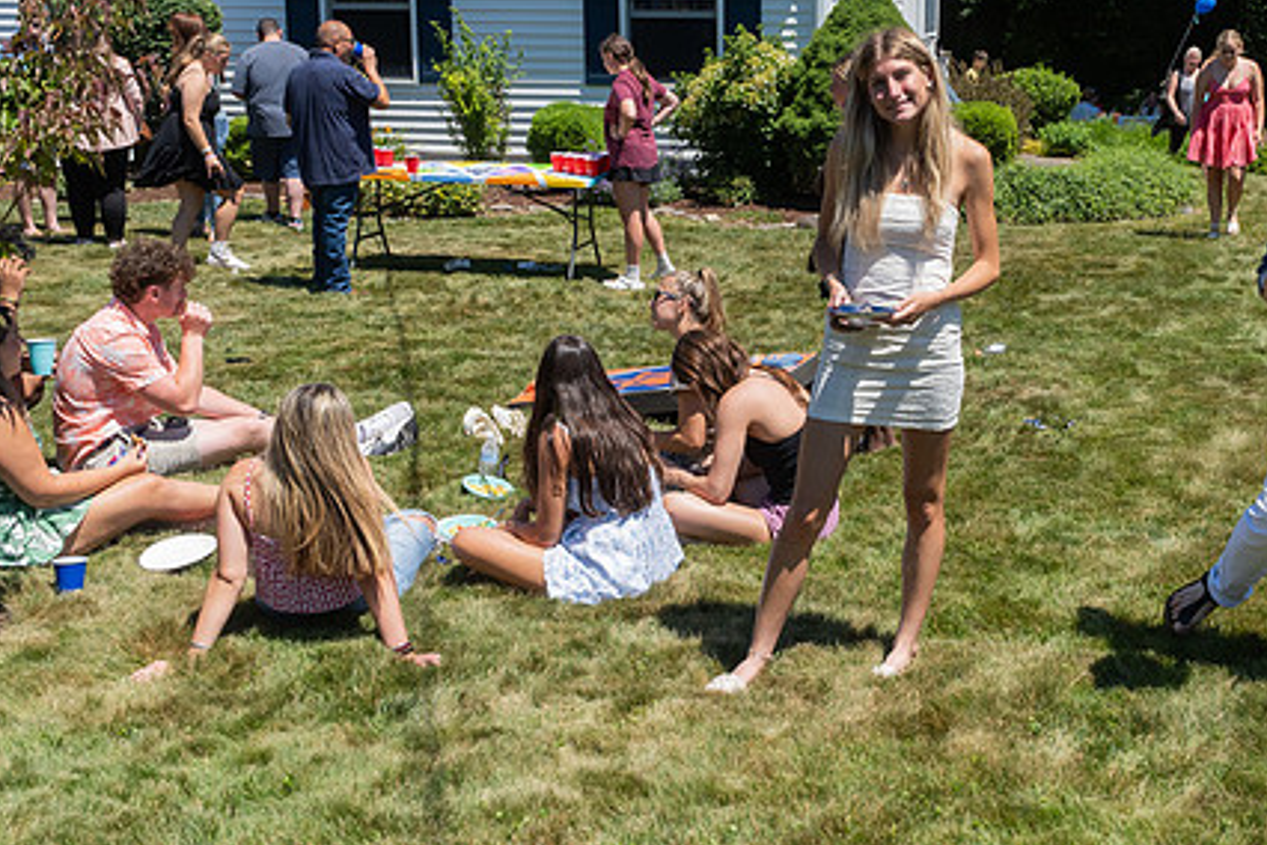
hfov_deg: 41.6
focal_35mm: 47
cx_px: 803
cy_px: 299
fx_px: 1654
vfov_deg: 28.5
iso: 640
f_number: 8
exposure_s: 1/1250
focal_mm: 23
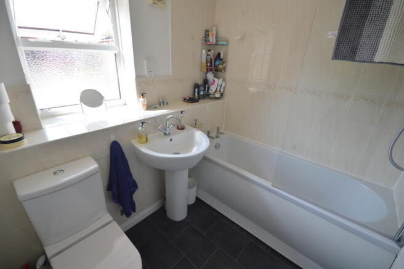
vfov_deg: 77.2
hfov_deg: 100.4
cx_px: 202
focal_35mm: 15
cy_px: 134
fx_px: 168
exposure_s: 1/125
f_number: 5.6
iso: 400
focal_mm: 10
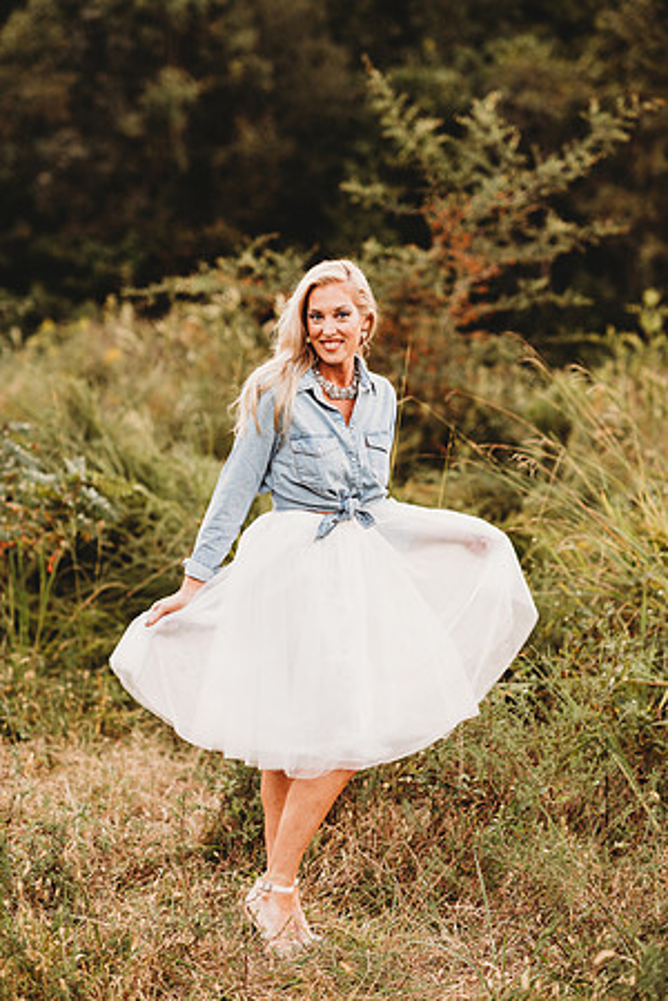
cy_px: 500
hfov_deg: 16.1
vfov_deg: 23.9
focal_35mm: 85
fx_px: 2366
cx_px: 334
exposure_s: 1/125
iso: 125
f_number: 2.2
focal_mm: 85
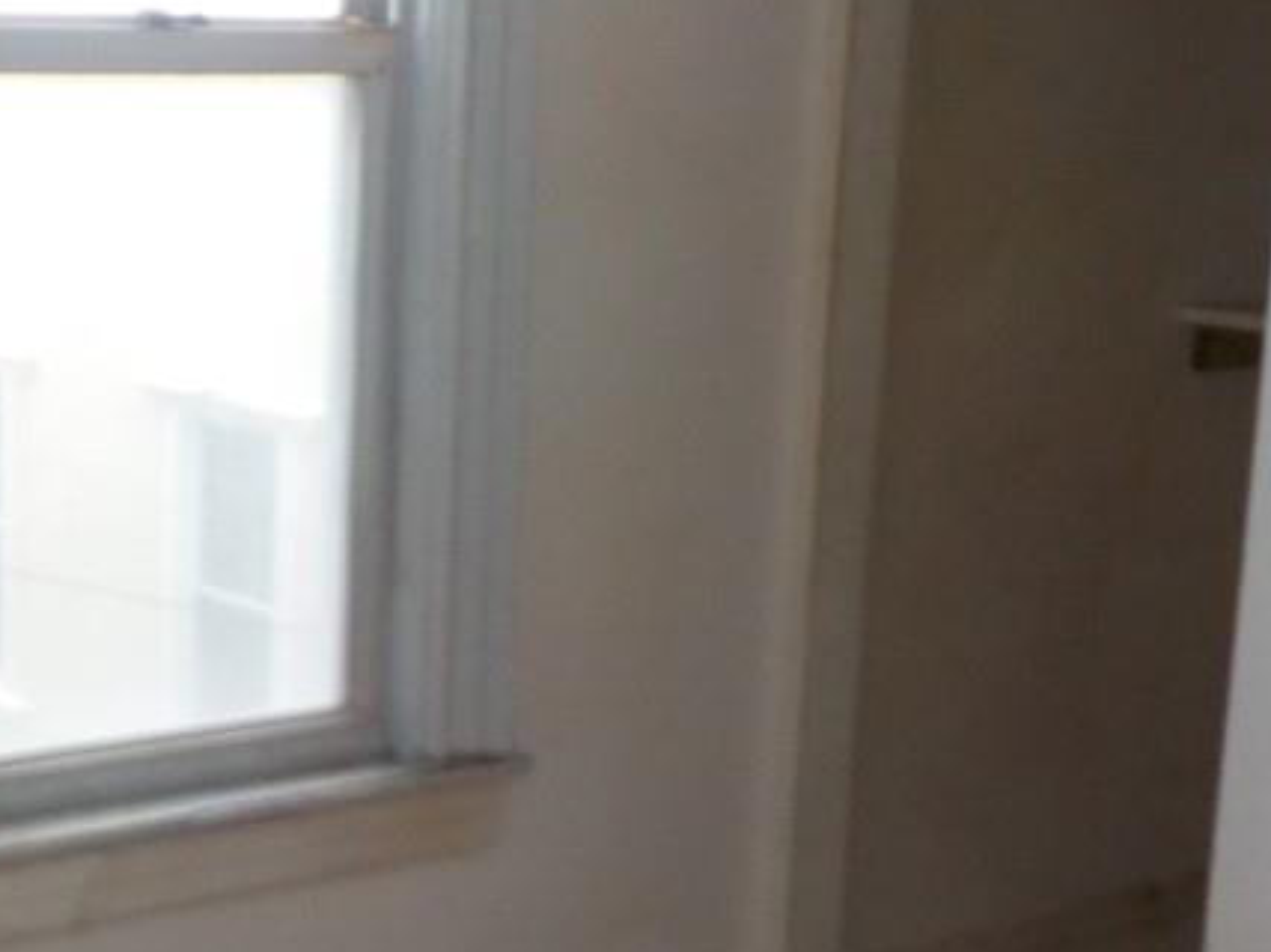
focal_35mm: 72
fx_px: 2643
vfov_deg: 20.2
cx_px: 298
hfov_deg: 26.6
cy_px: 776
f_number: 3.3
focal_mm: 4.1
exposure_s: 1/30
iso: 250
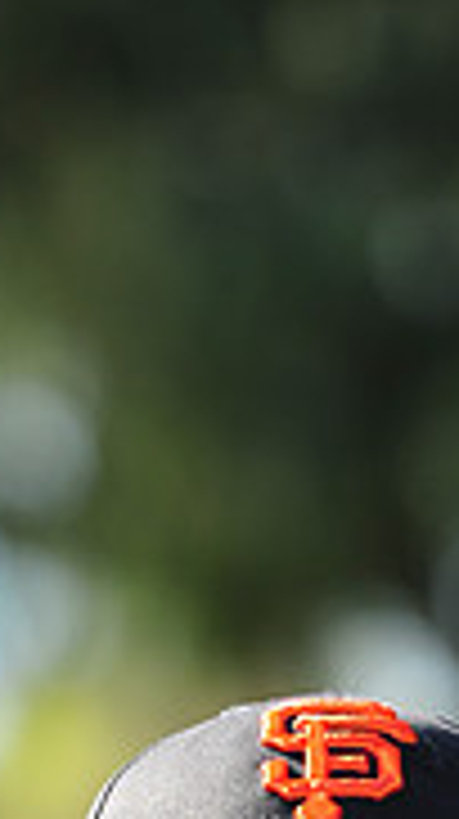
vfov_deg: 4.8
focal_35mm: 451
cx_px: 477
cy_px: 1282
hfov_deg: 2.7
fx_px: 9786
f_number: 4.5
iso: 200
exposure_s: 1/500
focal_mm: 135
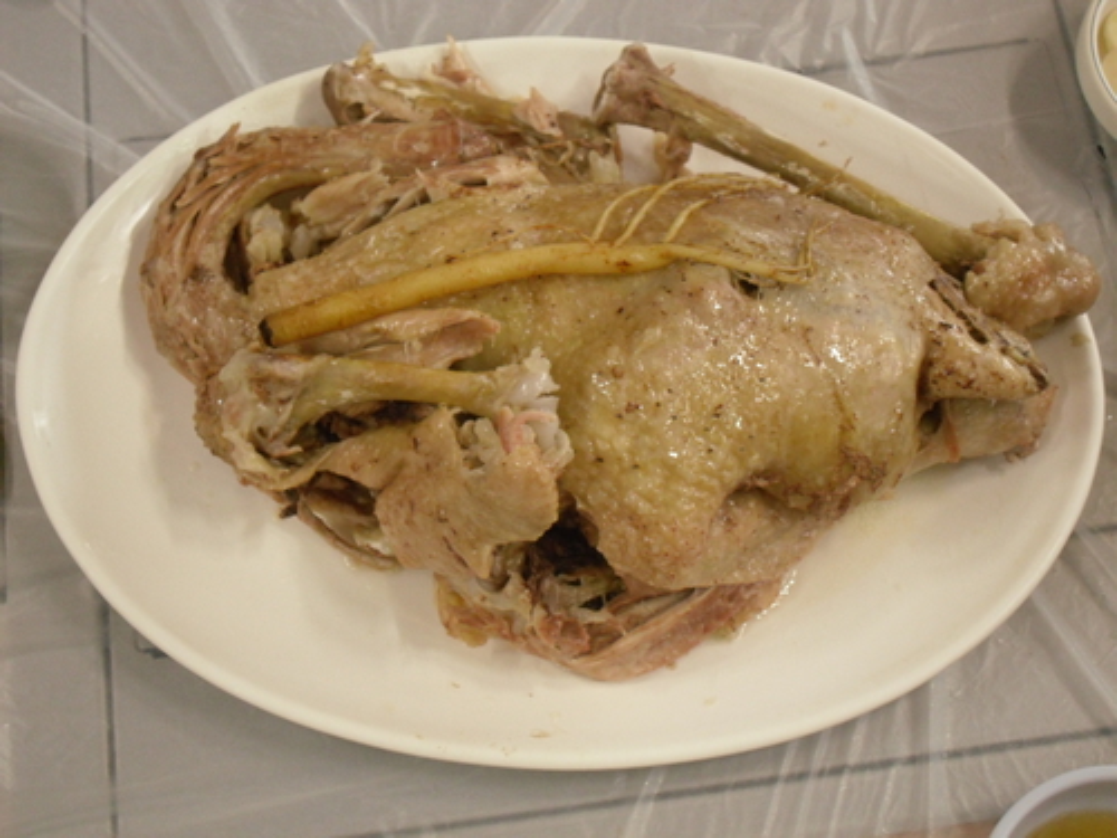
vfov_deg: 27.5
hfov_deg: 36.2
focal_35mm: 53
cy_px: 419
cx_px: 558
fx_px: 1710
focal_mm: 9.9
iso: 400
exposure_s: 1/41
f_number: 3.9
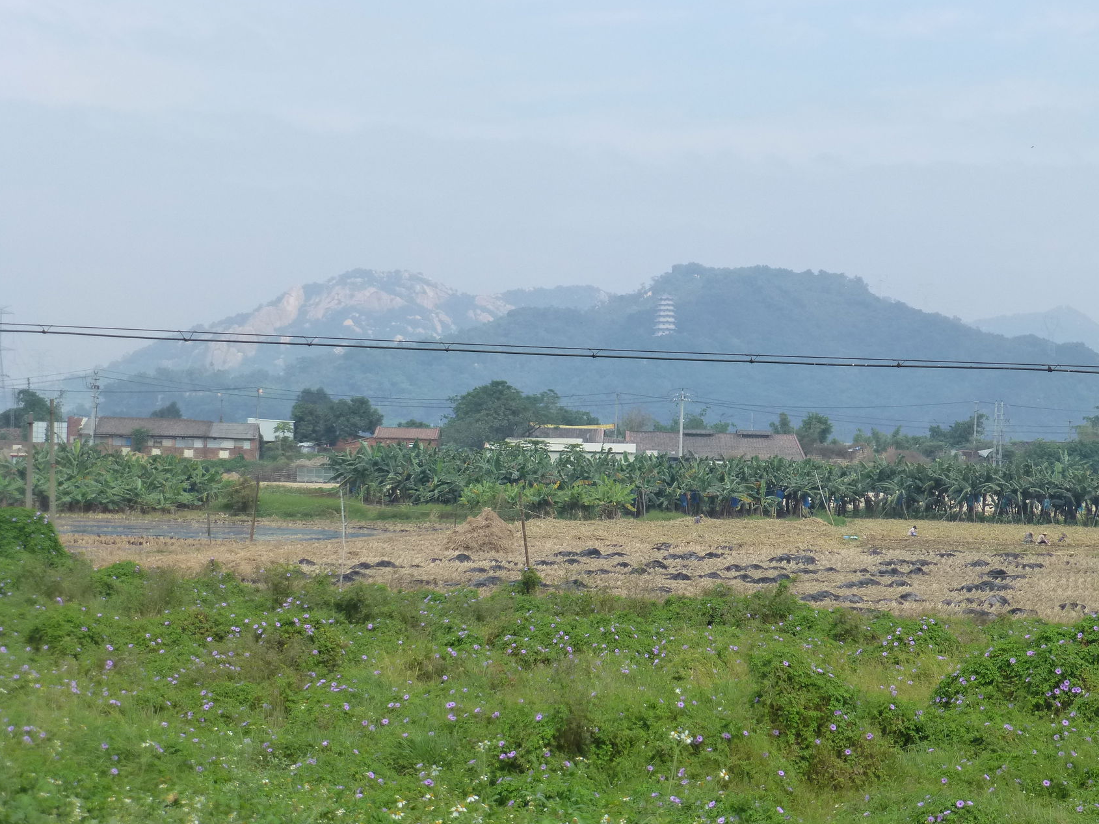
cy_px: 424
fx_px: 2381
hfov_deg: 26.0
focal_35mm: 75
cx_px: 620
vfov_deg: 19.6
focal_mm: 11.7
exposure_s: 1/500
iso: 160
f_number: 4.9
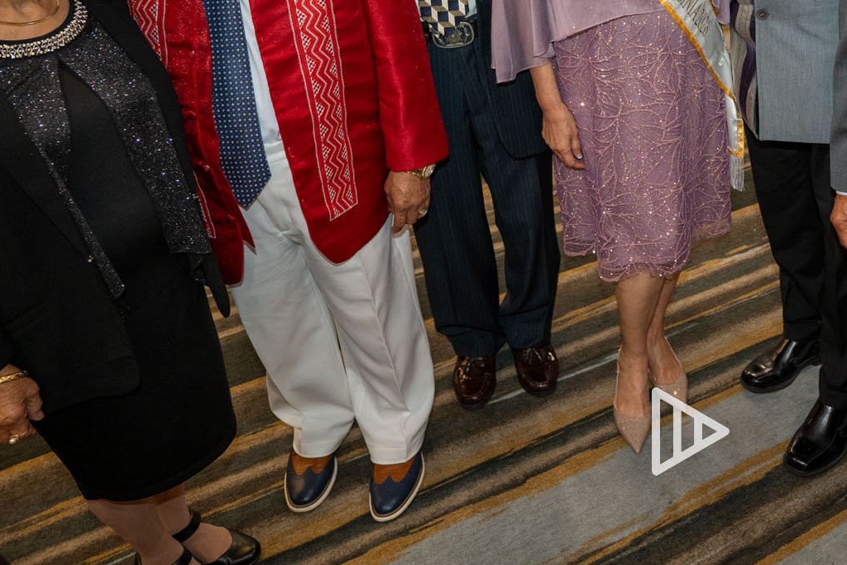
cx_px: 691
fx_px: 800
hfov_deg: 51.9
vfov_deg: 35.7
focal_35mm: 34
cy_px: 22
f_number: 2.8
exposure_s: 1/125
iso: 1600
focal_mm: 17
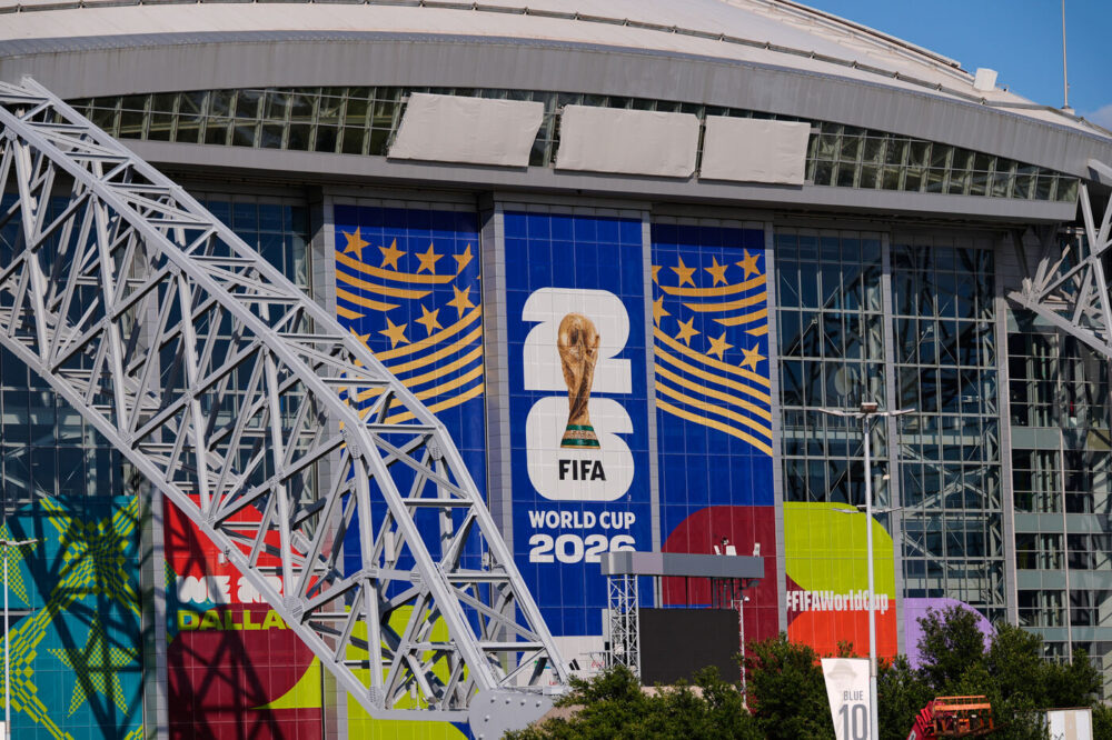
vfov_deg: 9.3
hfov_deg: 14.0
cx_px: 556
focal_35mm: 147
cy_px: 370
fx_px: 4539
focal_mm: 147
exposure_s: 1/2500
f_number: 5
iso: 160
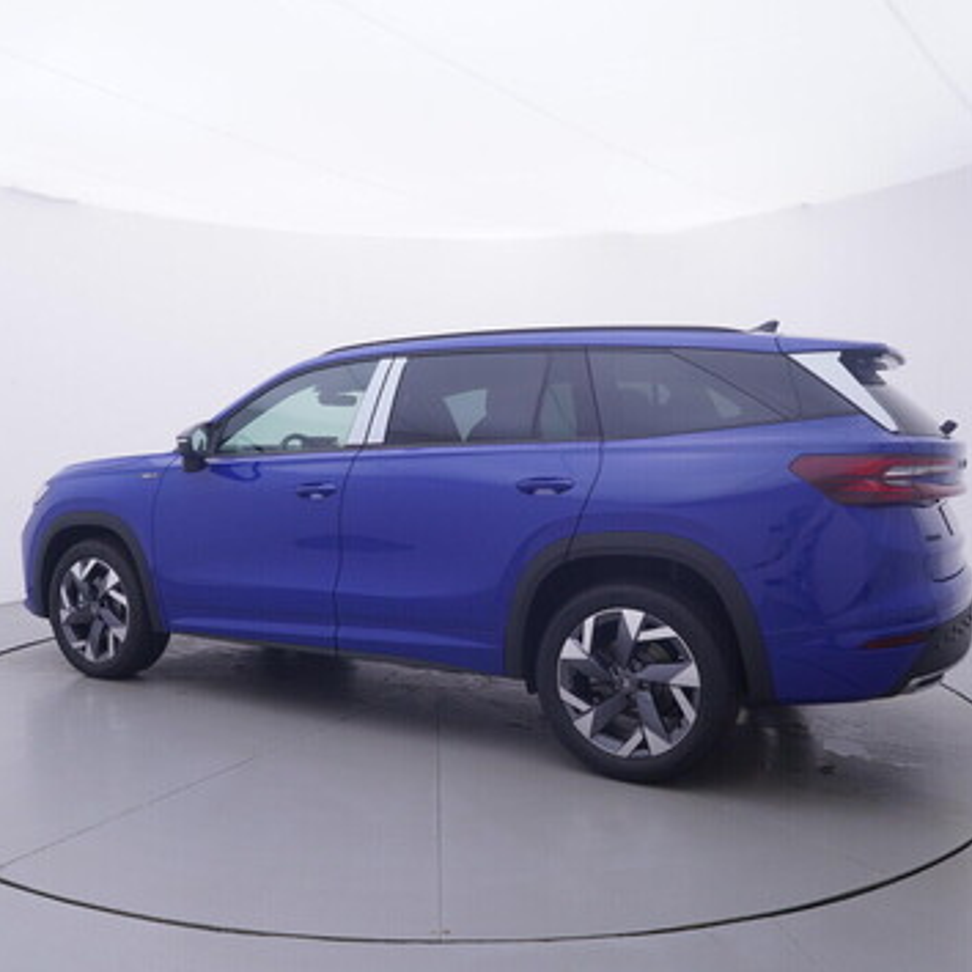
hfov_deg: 54.5
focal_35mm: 30
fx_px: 942
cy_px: 493
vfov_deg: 54.6
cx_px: 435
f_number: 5
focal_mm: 15
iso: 200
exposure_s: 1/80
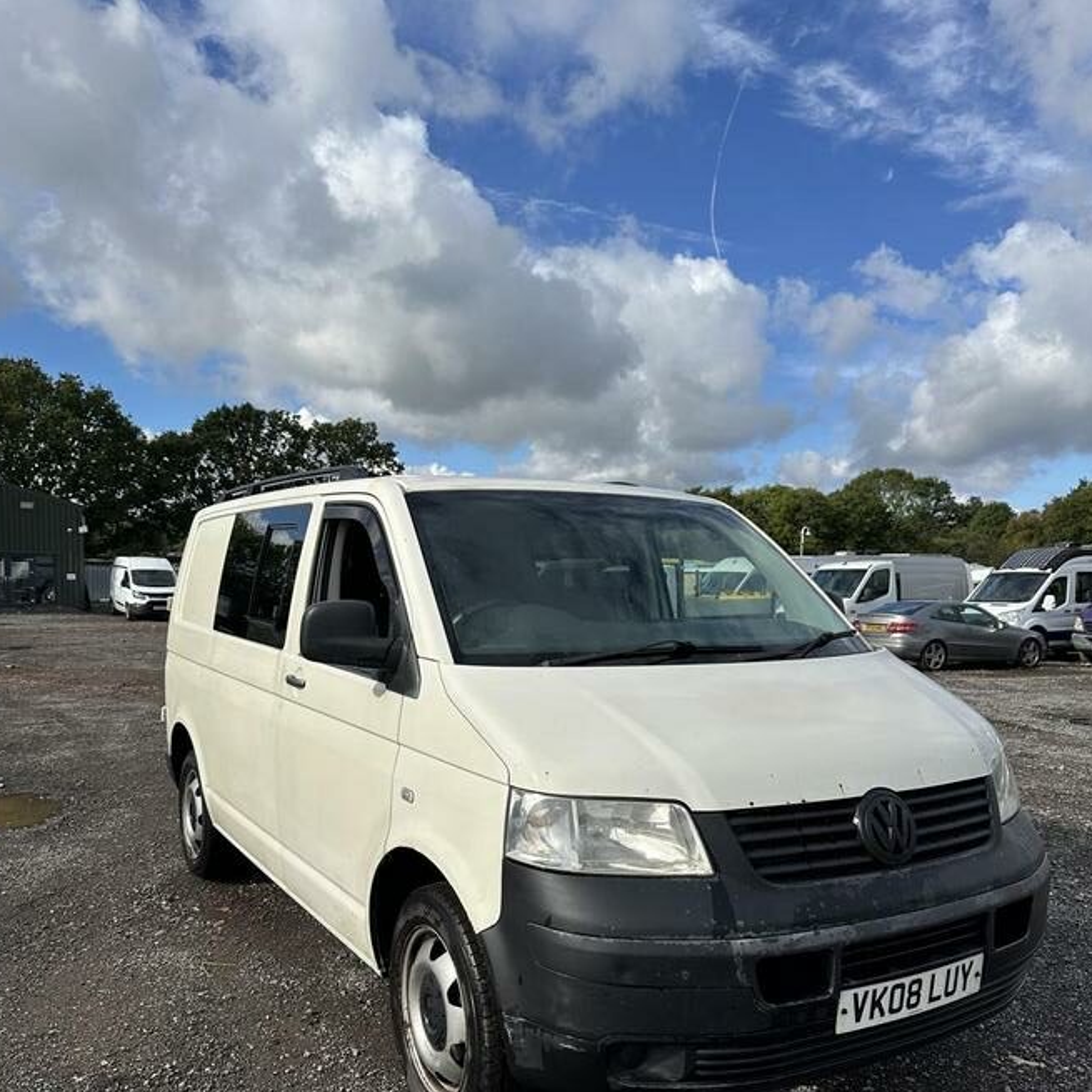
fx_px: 1035
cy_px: 665
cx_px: 540
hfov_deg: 55.6
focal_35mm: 29
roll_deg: -0.9
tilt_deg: -4.4
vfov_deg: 55.1
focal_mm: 6.86
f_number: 1.78
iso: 80
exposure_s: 1/6623
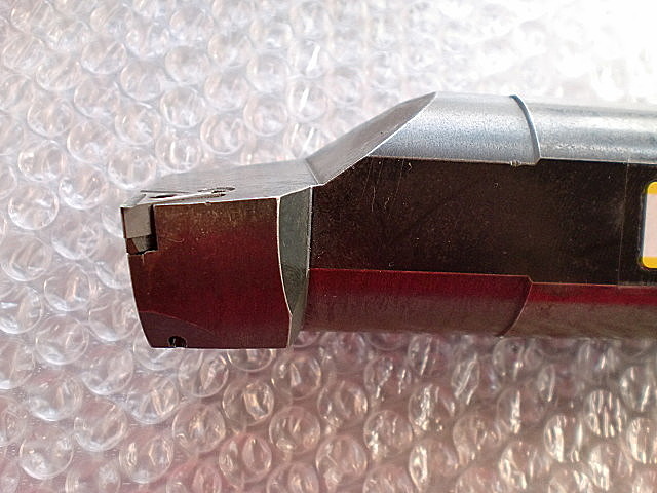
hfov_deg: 52.6
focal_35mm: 35
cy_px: 246
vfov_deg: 40.7
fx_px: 664
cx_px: 328
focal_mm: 6.3
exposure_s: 1/60
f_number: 3.1
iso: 160
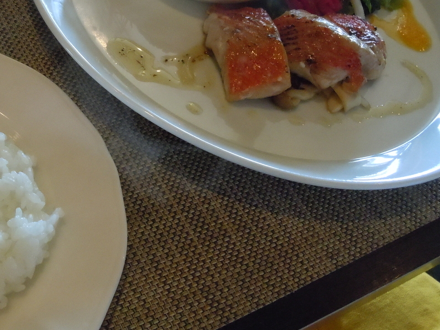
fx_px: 636
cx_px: 115
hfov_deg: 37.3
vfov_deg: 28.8
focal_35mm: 50
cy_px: 93
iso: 800
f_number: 4
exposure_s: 1/60
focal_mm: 5.9
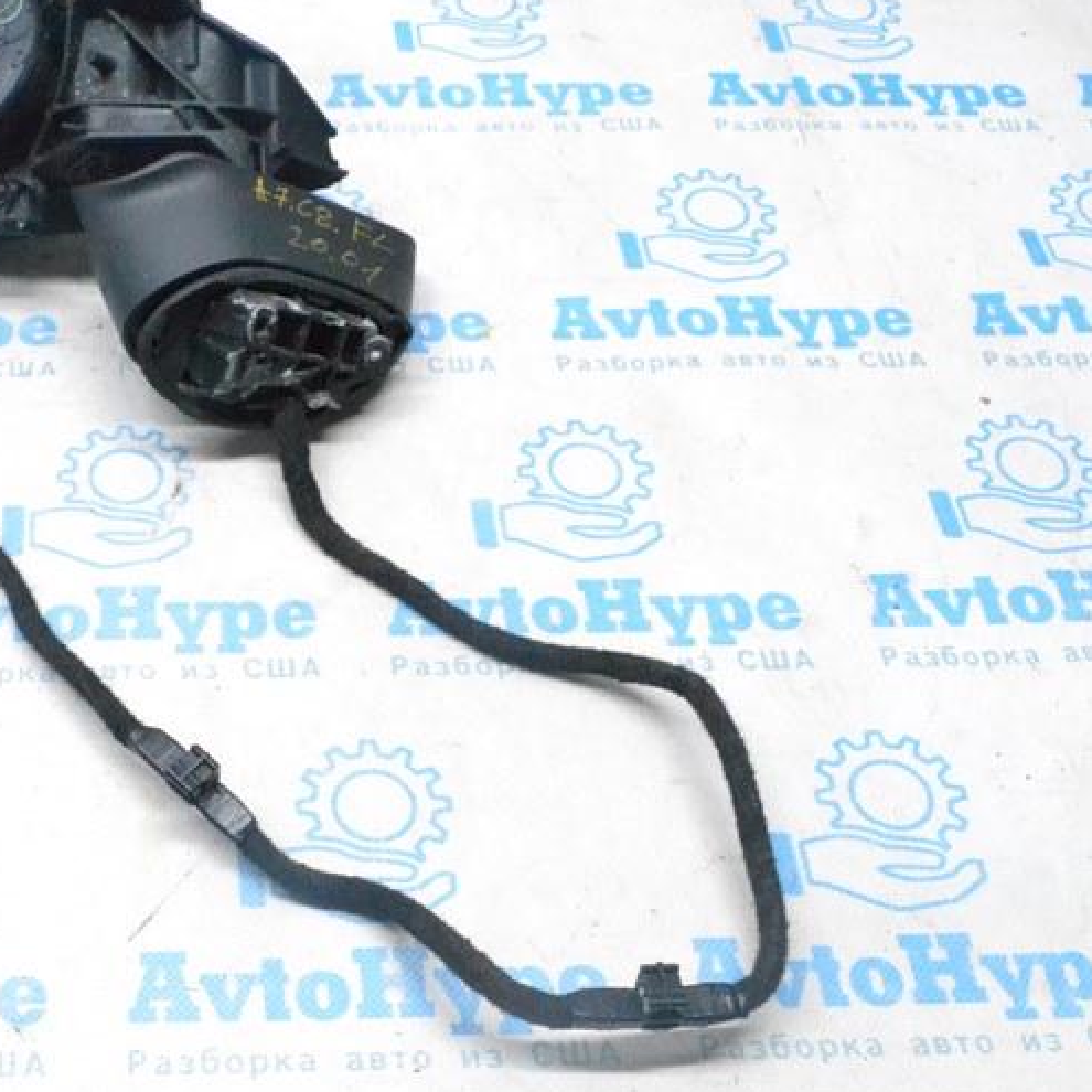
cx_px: 143
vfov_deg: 29.5
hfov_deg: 28.6
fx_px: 2070
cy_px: 497
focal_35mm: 58
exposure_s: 1/125
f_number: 10
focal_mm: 22
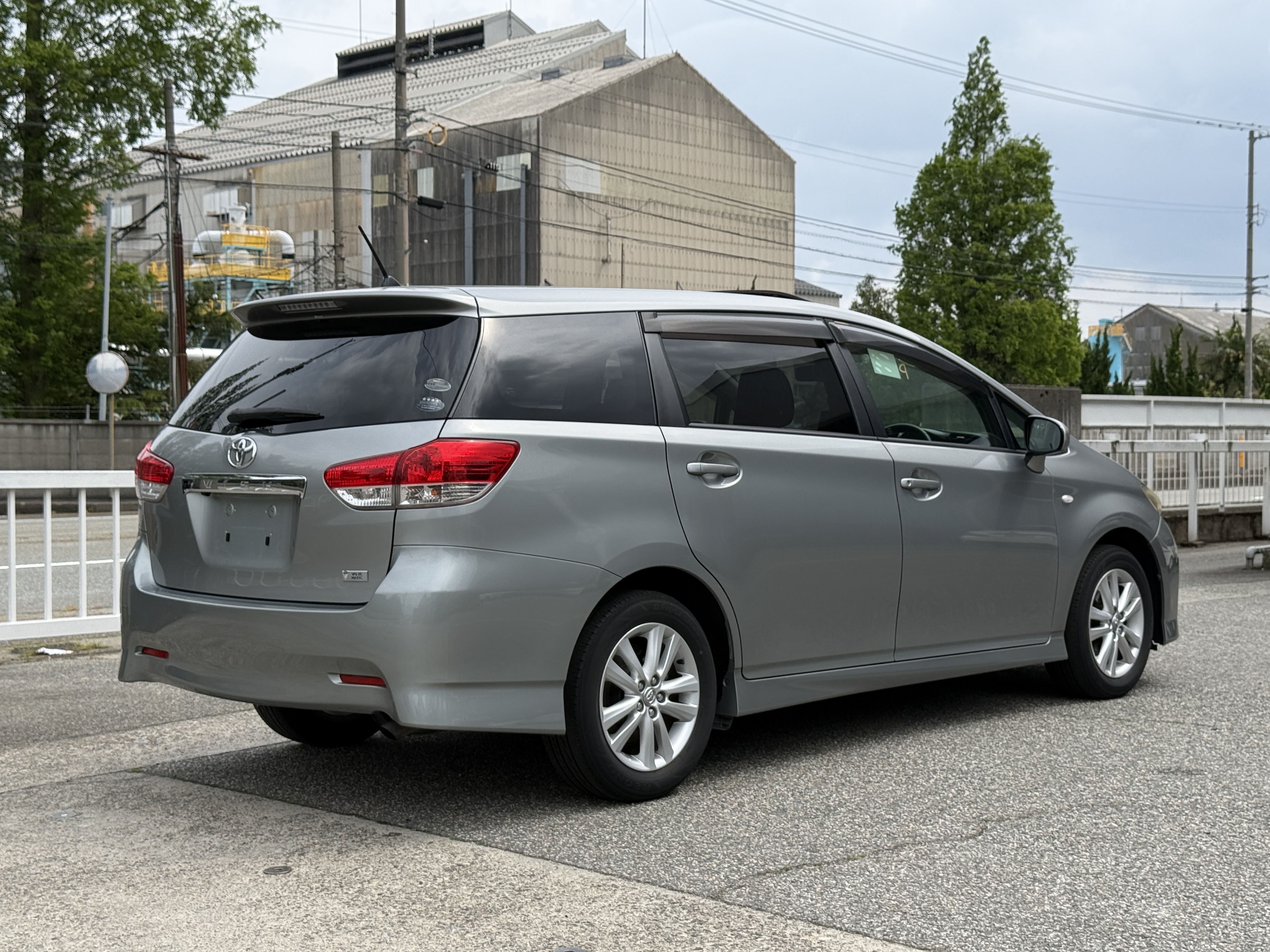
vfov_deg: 29.7
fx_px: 1798
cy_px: 469
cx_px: 633
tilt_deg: -1.3
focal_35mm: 49
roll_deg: +0.7
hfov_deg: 38.9
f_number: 1.78
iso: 80
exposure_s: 1/3704
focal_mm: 6.76
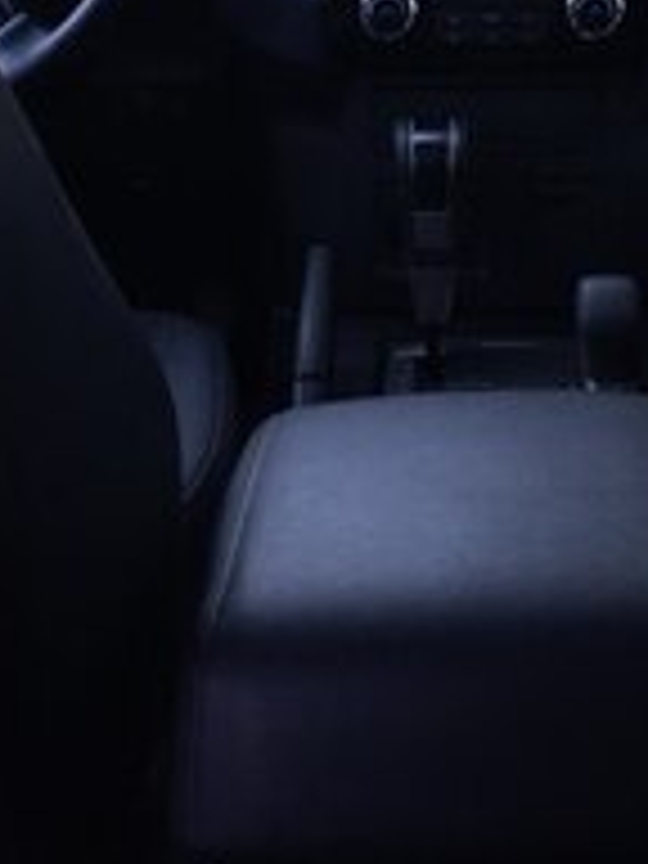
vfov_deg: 23.3
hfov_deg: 19.5
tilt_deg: -4.9
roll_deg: +1.9
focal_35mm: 75
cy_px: -234
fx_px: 1872
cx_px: 490
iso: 32
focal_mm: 4.15
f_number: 2.2
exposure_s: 1/50
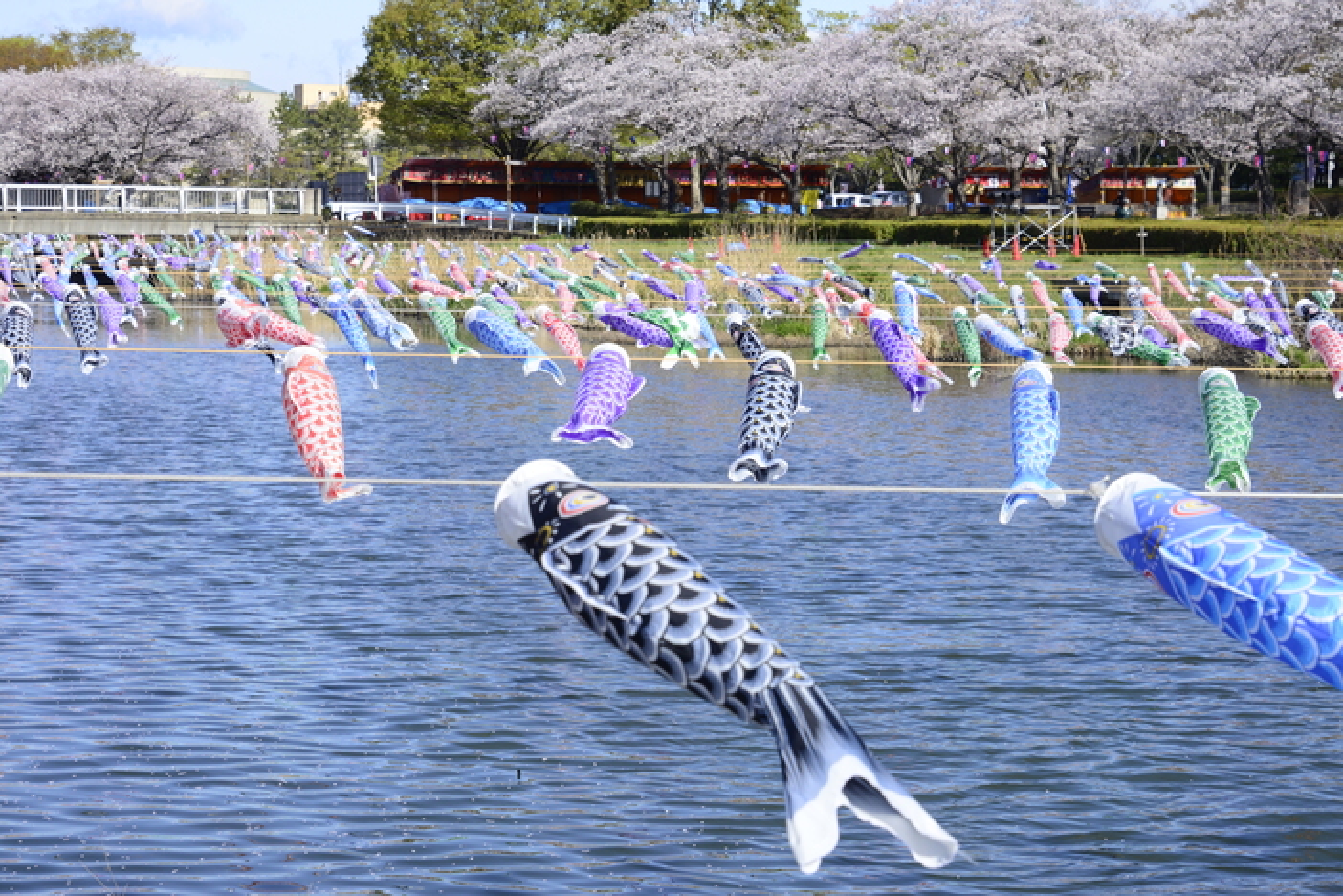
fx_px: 3171
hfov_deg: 23.9
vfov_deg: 16.1
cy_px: 448
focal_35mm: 85
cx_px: 672
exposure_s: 1/500
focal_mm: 85
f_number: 9
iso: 400
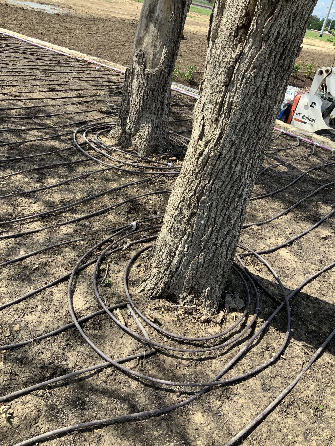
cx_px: 168
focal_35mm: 29
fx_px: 374
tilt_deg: -31.4
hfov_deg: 48.2
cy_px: 223
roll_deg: -11.3
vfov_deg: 61.7
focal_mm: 3
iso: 16
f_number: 1.8
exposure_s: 1/683
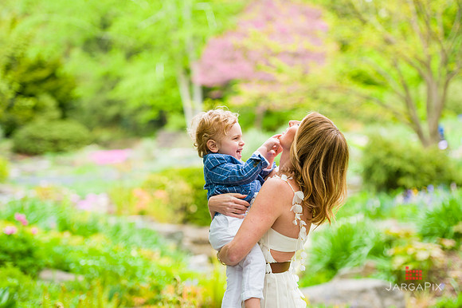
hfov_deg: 19.5
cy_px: 154
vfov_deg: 13.0
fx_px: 1347
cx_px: 231
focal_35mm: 105
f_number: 3.2
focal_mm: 105
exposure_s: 1/320
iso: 200
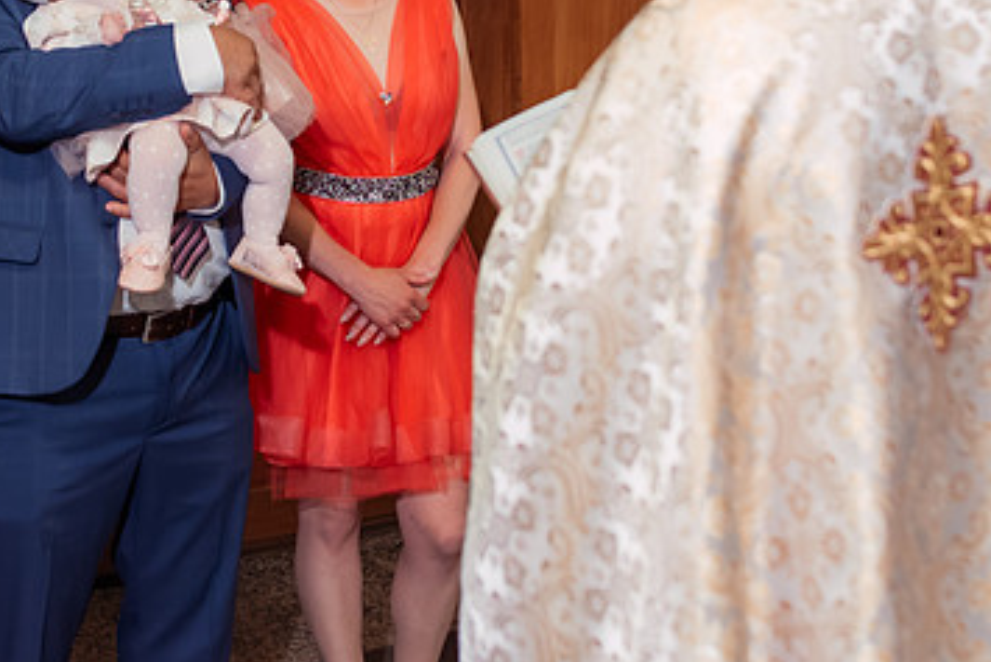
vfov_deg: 18.4
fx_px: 1983
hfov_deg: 28.0
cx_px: 389
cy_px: -5
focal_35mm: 72
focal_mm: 35
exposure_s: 1/250
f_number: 2.8
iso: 1600
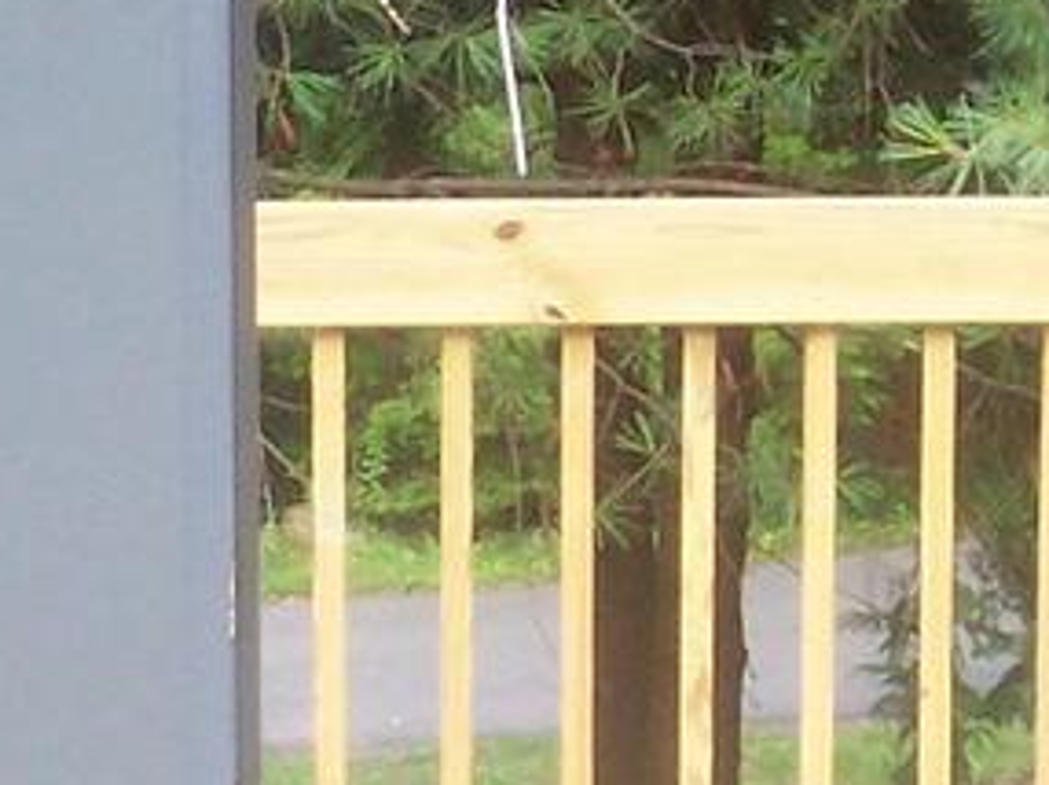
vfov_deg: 7.1
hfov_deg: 9.6
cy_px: 1089
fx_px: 6237
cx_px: 88
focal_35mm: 206
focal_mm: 7
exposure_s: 1/90
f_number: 3
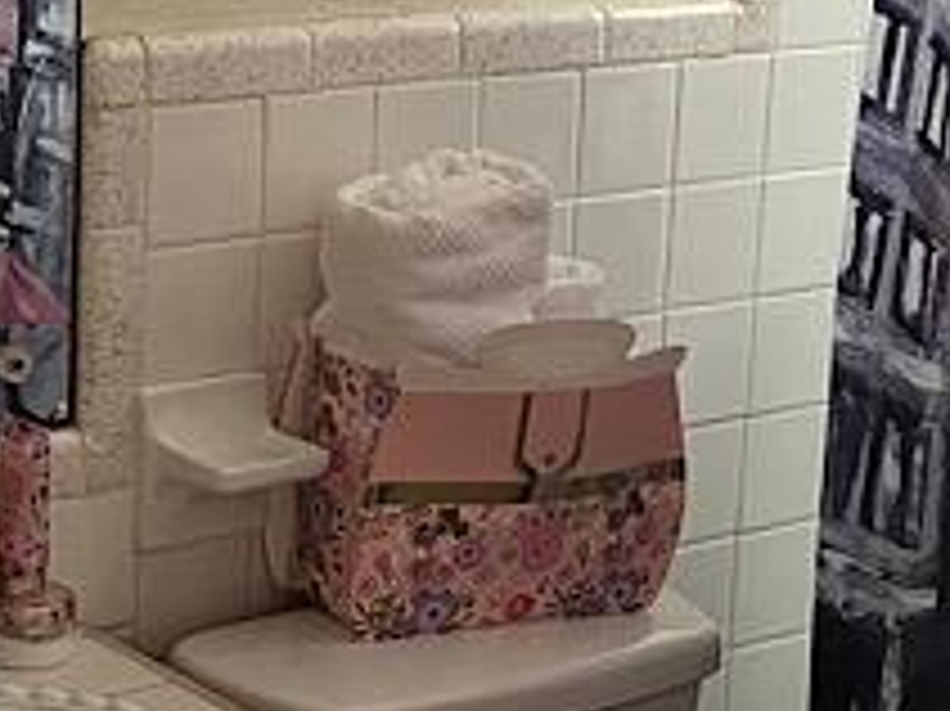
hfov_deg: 24.4
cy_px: 324
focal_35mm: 79
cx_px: 230
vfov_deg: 18.6
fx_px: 2167
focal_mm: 5.1
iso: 500
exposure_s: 1/40
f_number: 1.6
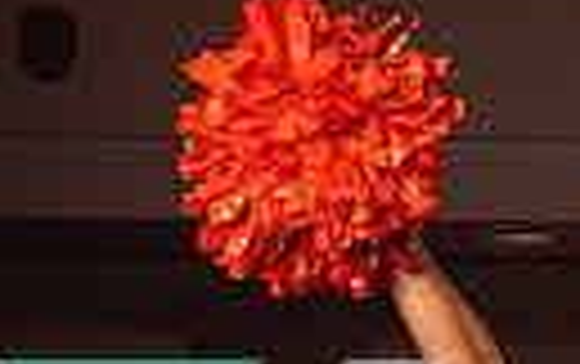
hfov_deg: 15.8
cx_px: 665
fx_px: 2026
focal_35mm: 128
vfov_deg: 9.4
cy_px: 818
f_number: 7.1
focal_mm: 36
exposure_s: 1/200
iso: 100
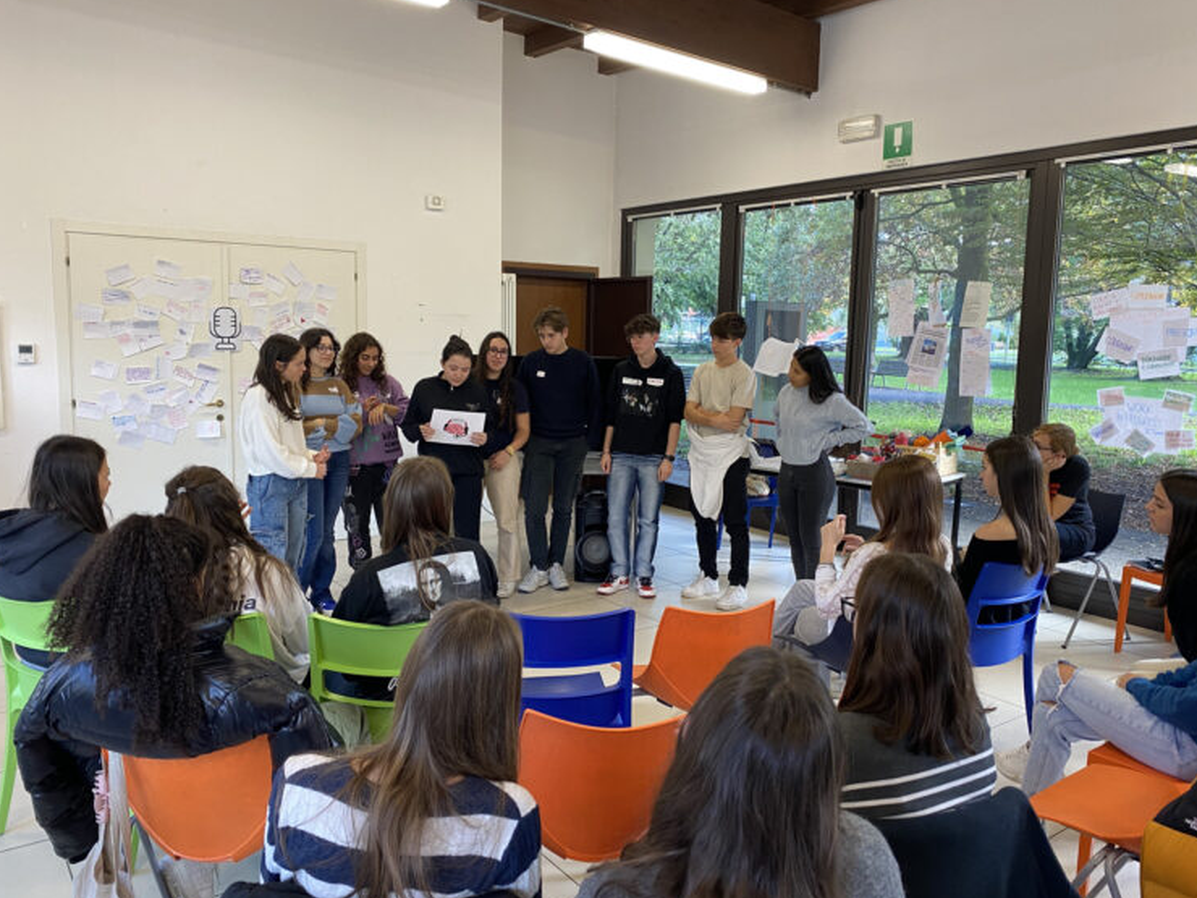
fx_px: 934
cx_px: 600
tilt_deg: -7.3
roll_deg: -1.7
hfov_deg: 65.3
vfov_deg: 51.4
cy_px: 442
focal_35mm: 27
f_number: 1.8
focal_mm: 4.25
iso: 80
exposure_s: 1/50
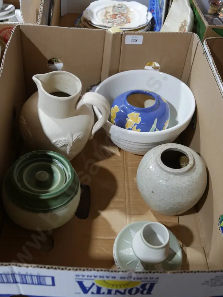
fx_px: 335
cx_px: 104
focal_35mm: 39
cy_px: 150
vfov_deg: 47.9
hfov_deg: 36.8
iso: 800
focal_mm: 17
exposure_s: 1/60
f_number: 4
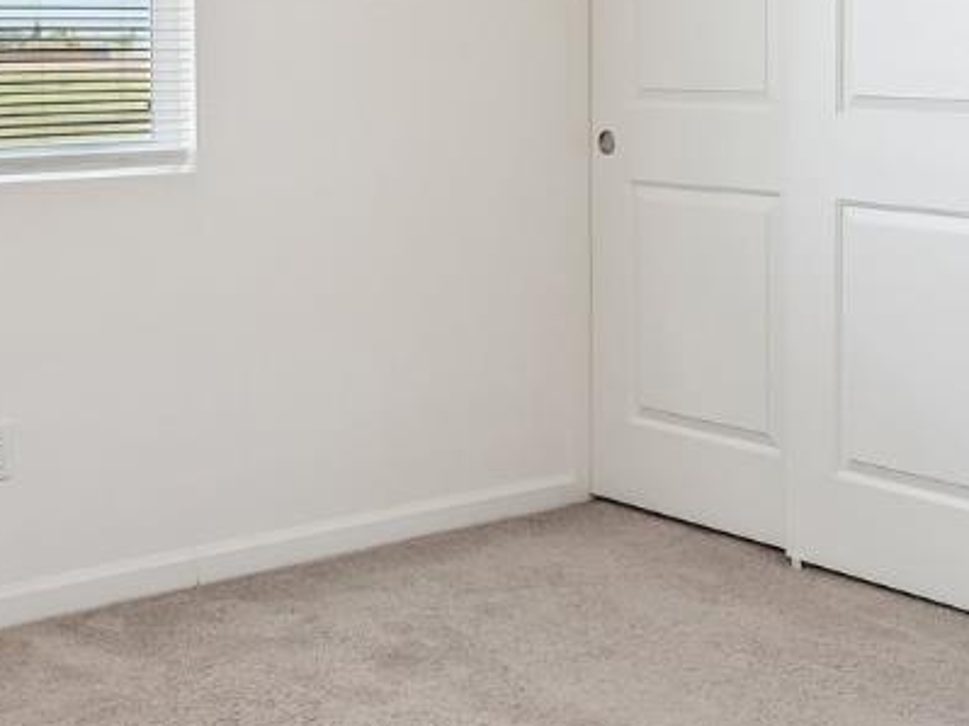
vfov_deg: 22.0
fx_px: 1819
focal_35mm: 65
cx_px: 483
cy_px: 50
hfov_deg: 29.8
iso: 400
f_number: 8
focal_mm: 18
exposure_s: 1/15
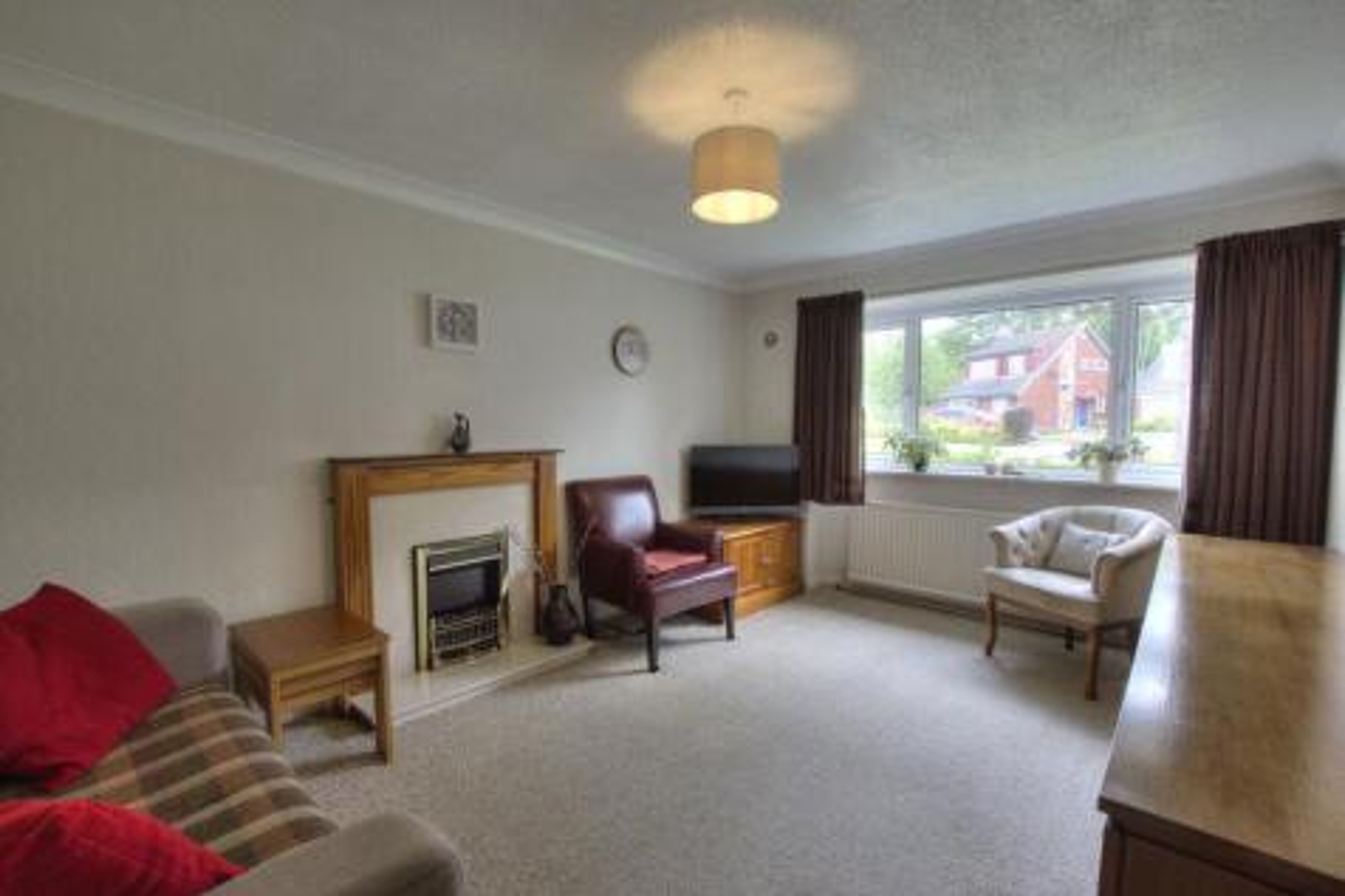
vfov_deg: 77.3
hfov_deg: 100.4
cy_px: 448
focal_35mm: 15
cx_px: 672
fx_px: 560
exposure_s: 1/15
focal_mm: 10
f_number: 8
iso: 400
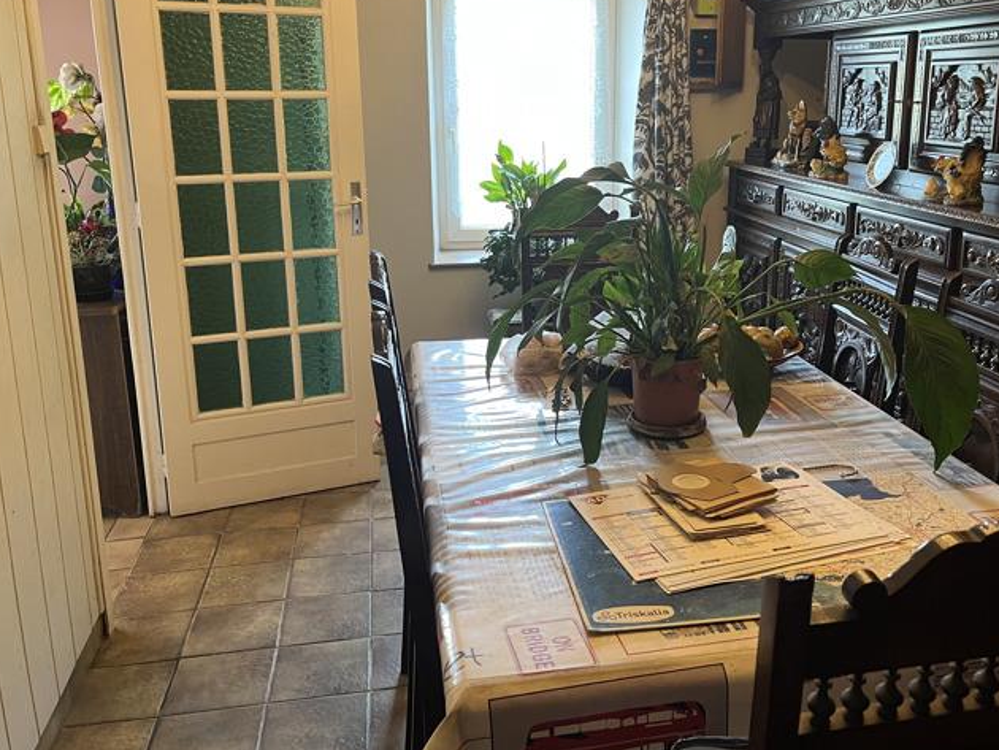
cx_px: 558
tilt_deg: -13.5
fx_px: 953
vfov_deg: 42.8
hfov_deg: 55.2
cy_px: 300
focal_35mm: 33
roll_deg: +0.0
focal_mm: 5.1
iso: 160
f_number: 1.6
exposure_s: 1/50
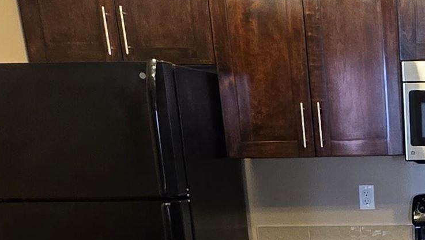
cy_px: 330
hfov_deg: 31.2
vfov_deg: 18.6
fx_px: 665
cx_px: 475
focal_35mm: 59
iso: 250
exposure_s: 1/120
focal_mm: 2.2
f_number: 1.9
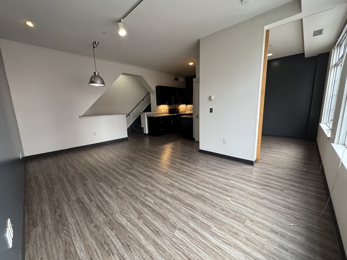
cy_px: 130
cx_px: 174
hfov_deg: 102.1
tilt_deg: -9.8
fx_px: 140
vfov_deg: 85.7
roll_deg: +1.8
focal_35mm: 14
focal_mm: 2.22
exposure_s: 1/120
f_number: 2.2
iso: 250
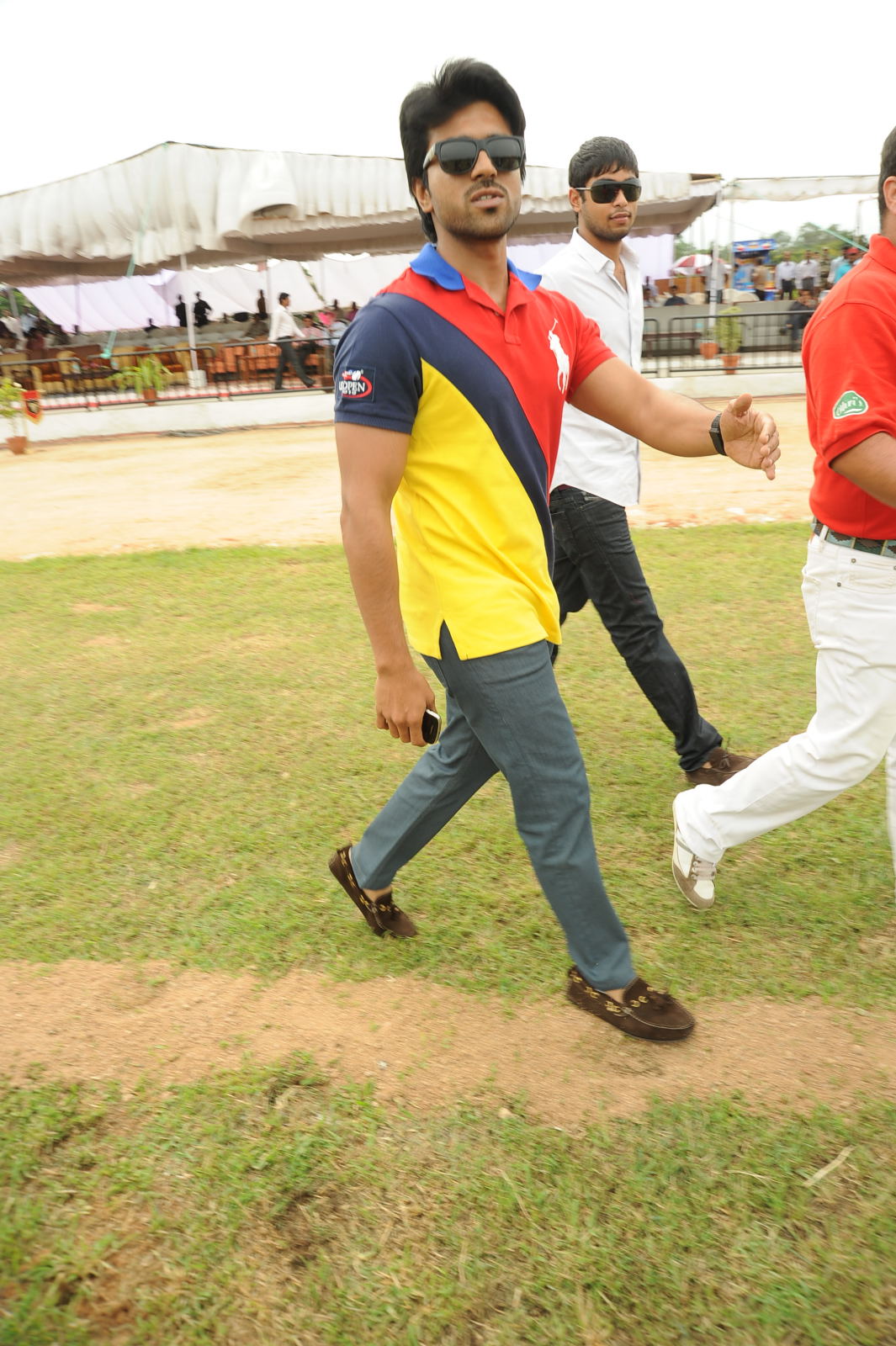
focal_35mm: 24
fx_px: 897
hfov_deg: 53.1
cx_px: 448
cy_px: 673
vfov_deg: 73.8
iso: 200
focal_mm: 24
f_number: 8
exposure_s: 1/125
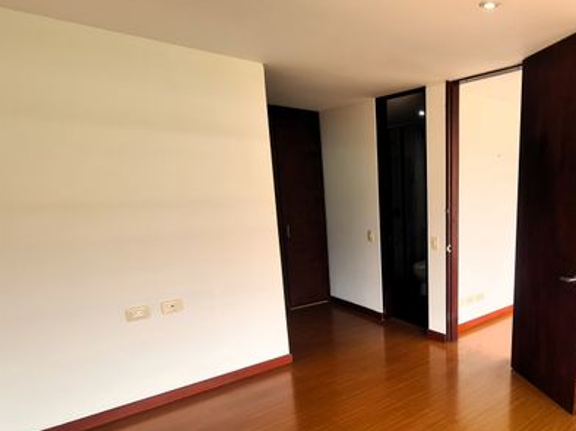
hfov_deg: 69.6
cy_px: 273
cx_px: 454
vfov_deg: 60.1
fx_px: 366
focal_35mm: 22
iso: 50
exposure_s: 1/132
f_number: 2.2
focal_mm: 2.2
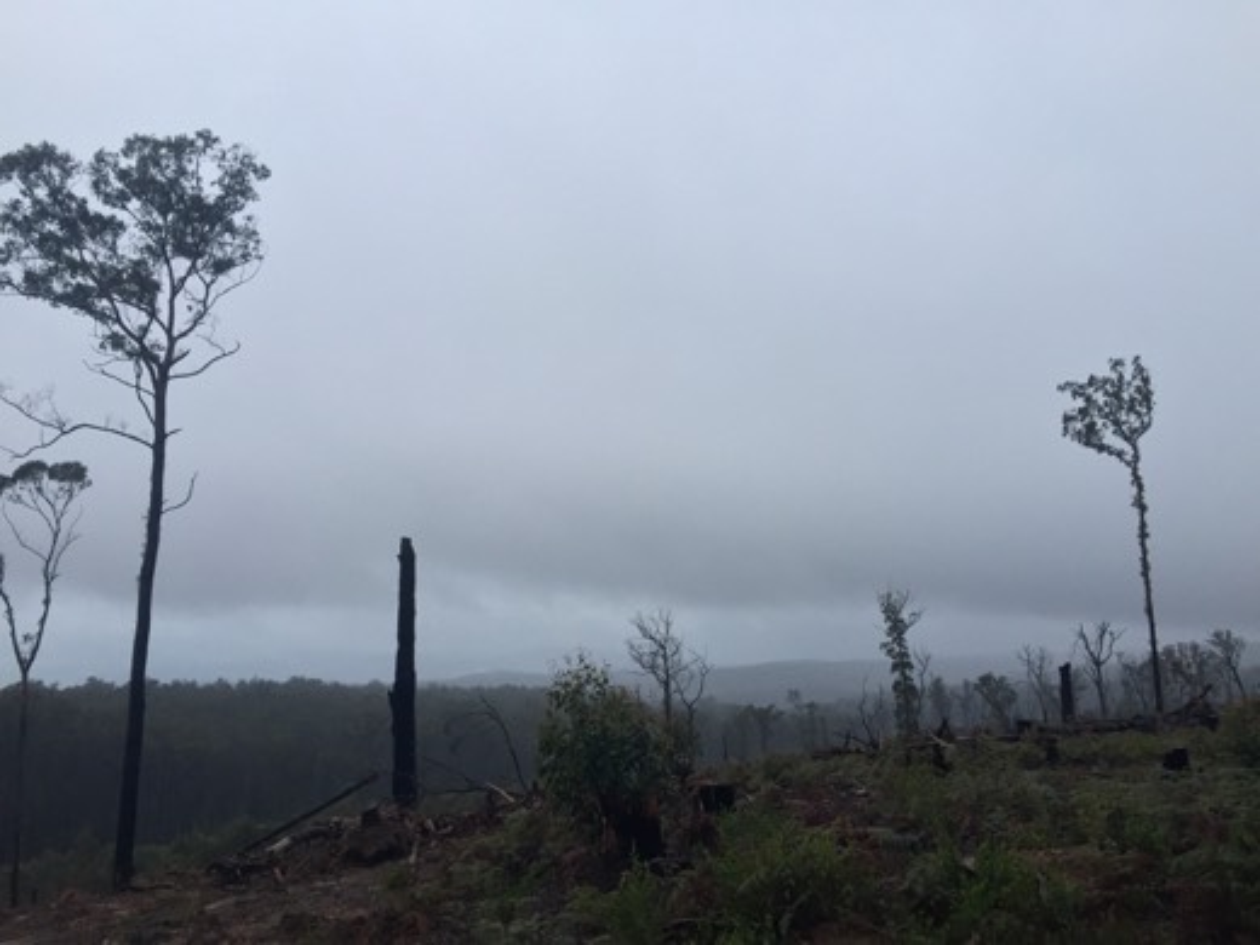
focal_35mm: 29
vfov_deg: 48.2
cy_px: 472
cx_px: 630
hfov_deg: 61.7
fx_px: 1056
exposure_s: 1/30
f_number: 2.2
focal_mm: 4.15
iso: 100
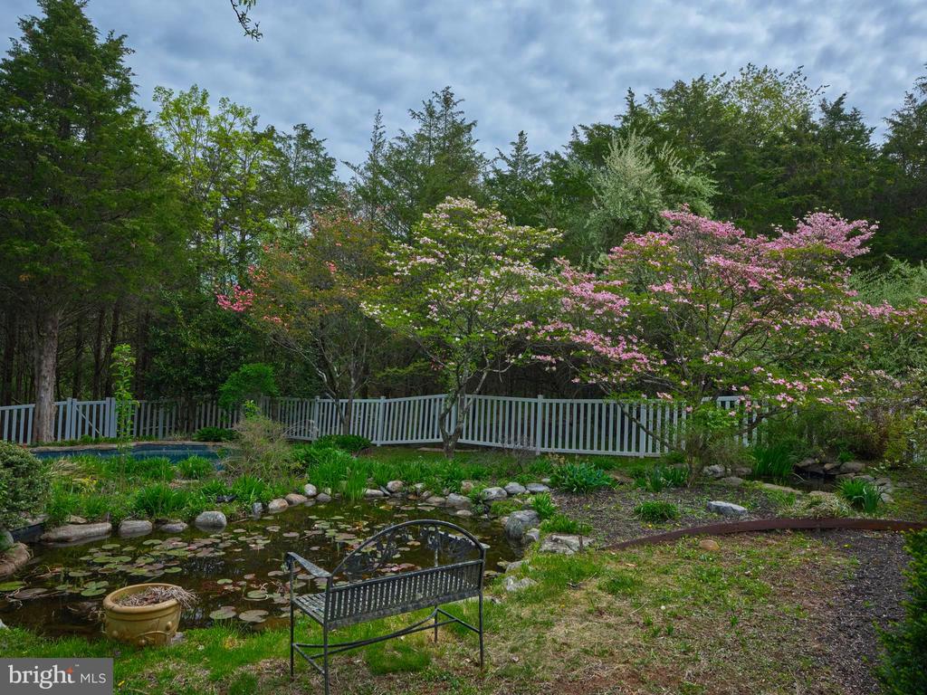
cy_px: 348
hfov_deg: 71.6
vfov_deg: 56.8
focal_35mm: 24
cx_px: 464
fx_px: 643
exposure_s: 1/1250
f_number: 8
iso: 640
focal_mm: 30.3
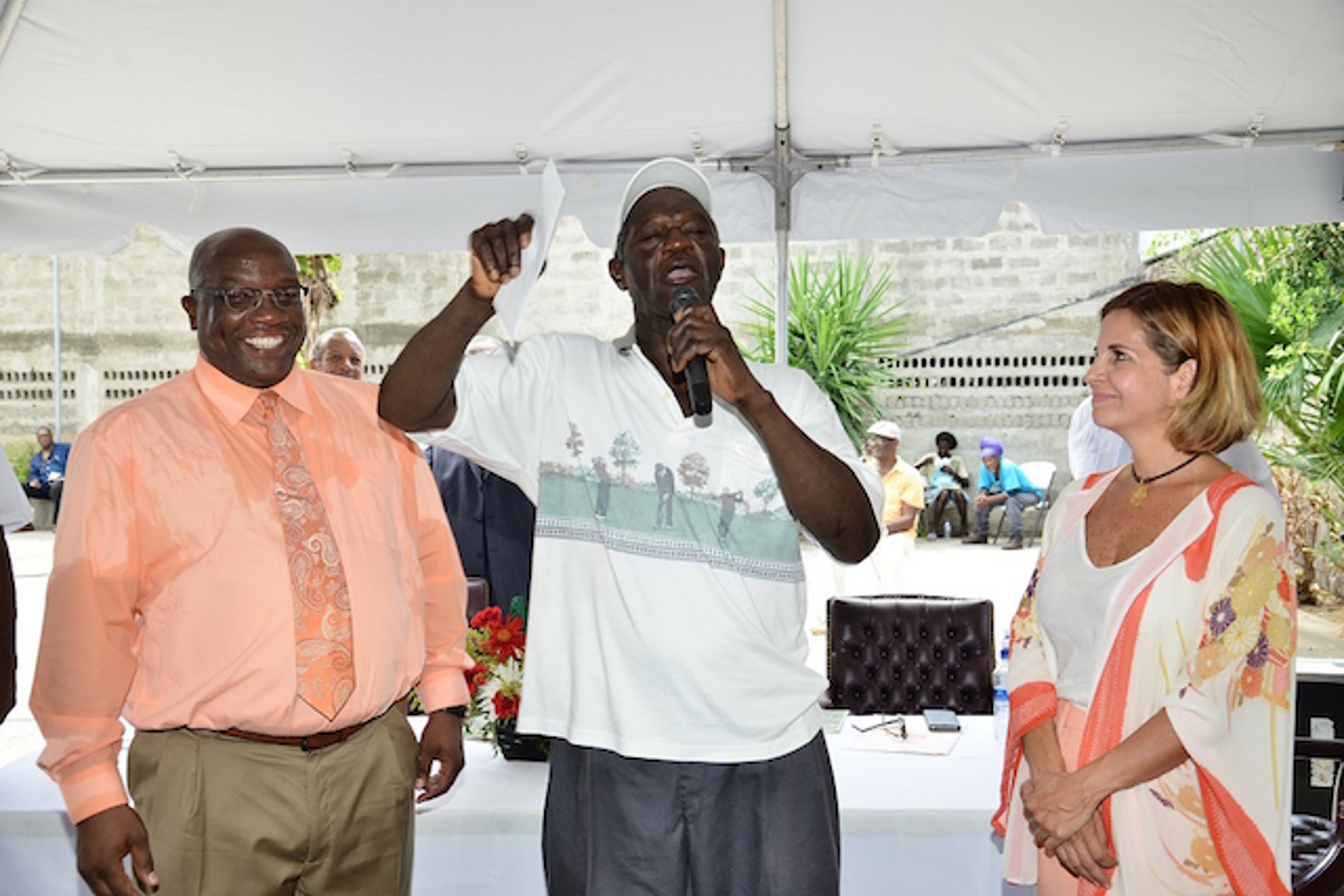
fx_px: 1307
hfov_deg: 54.4
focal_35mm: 35
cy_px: 448
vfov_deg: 37.9
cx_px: 672
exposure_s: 1/60
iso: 200
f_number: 5
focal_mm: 35
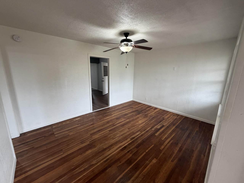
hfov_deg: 102.1
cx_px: 122
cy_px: 92
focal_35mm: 14
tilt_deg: -12.2
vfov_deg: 85.7
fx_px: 99
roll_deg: -0.9
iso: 320
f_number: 2.2
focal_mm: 2.22
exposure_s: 1/121
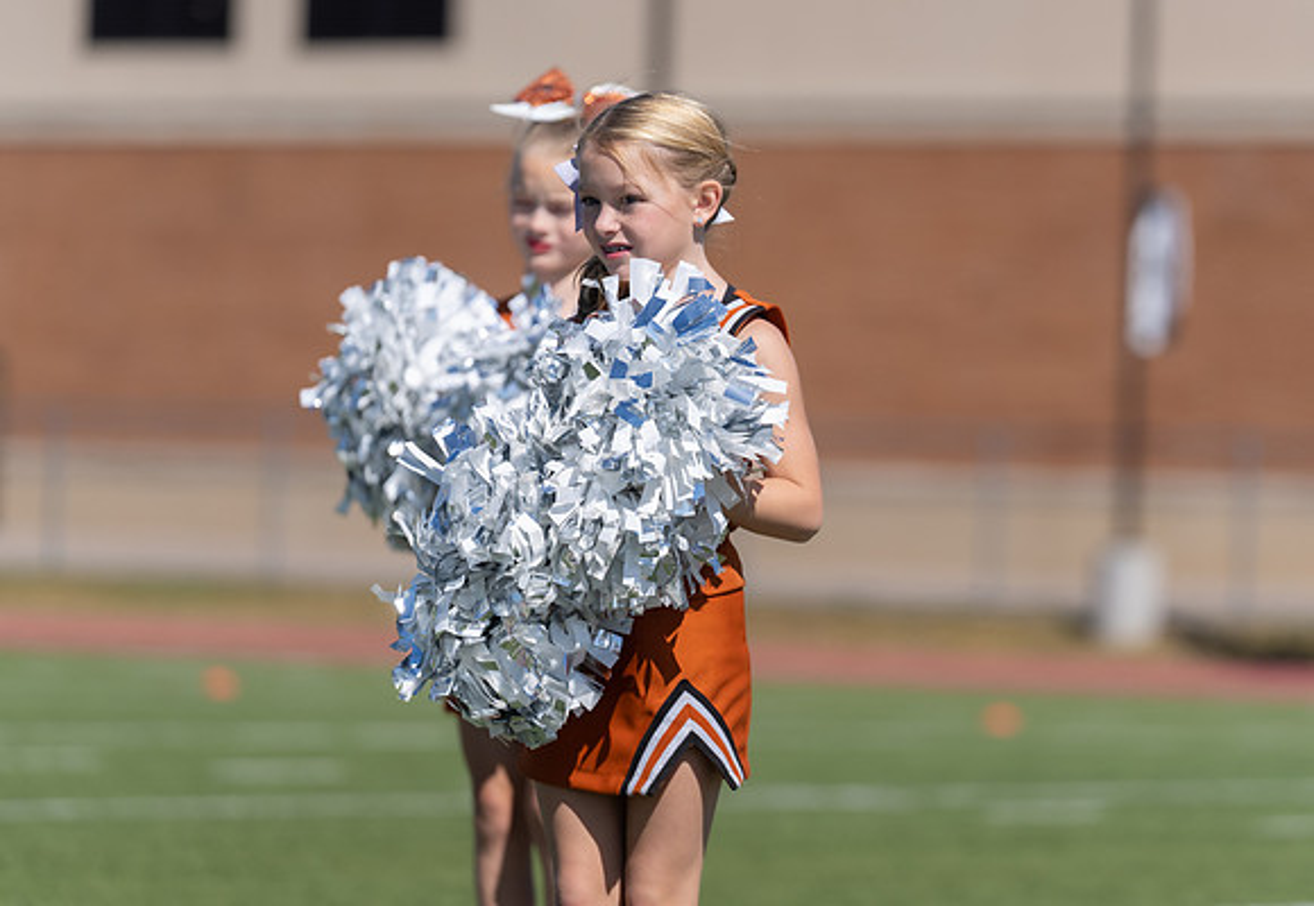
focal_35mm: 215
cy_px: 435
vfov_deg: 6.5
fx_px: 7941
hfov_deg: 9.5
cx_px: 706
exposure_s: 1/1600
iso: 100
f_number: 4
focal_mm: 200
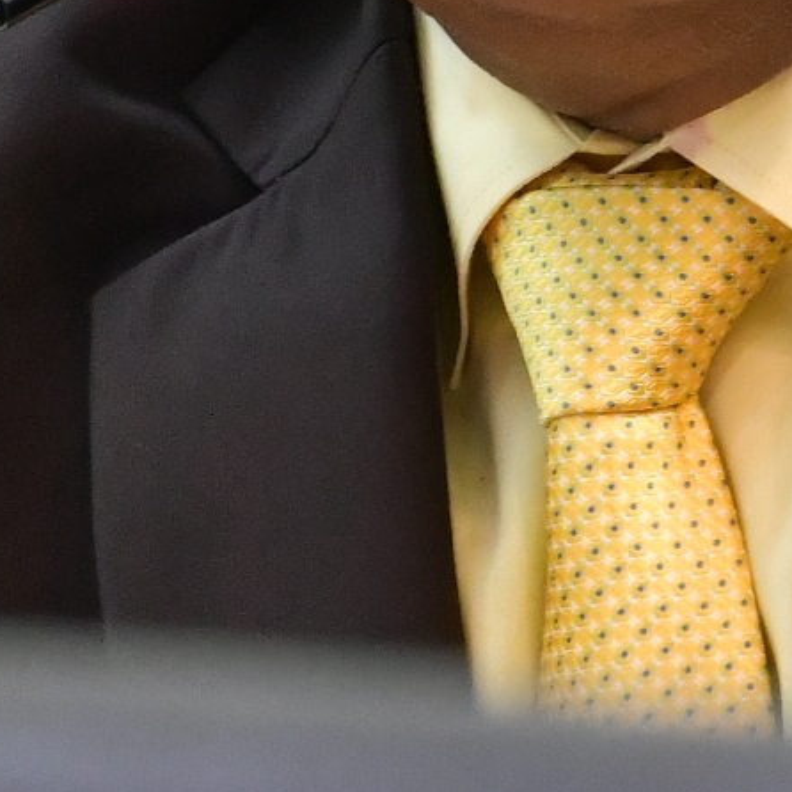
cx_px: 629
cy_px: -451
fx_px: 40718
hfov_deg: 1.1
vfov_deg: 1.1
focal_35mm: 1573
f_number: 5
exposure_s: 1/100
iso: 1600
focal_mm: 200
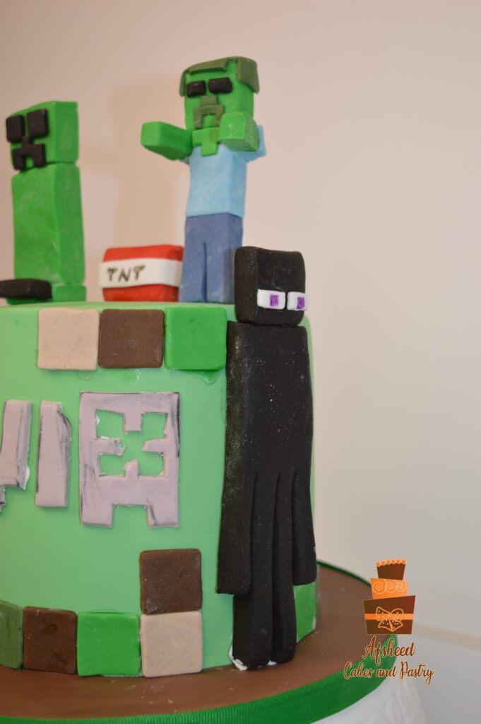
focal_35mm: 48
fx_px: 964
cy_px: 362
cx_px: 240
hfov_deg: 28.0
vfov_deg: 41.1
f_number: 4.5
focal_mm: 32
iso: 250
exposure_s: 1/125
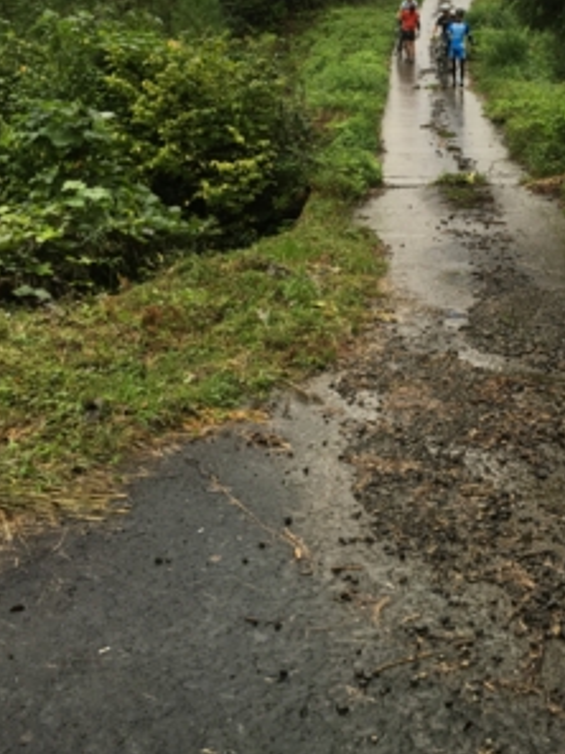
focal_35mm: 49
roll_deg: -1.7
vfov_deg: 37.9
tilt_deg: -3.8
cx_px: 436
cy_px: 183
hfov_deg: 29.1
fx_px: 1066
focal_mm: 4.15
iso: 40
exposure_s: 1/120
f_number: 2.2
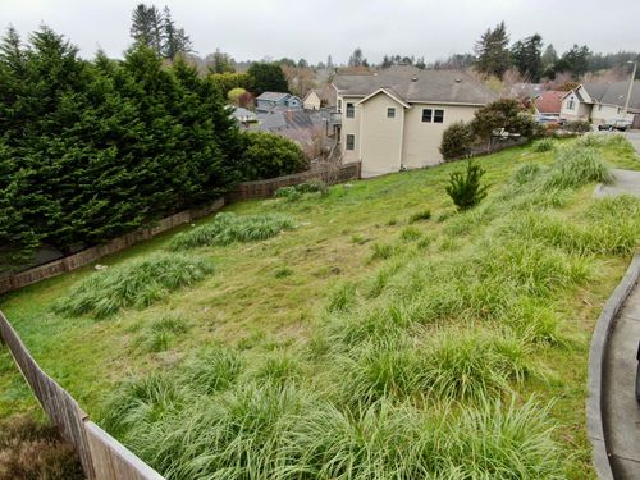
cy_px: 240
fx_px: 444
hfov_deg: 71.6
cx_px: 320
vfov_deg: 56.8
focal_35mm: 24
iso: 100
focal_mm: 4.39
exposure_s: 1/500
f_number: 2.8
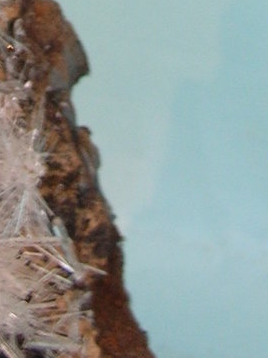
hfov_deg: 9.2
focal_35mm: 161
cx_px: 8
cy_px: -297
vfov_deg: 11.4
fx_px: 1664
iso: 50
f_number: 2.7
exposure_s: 1/6.5
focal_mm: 6
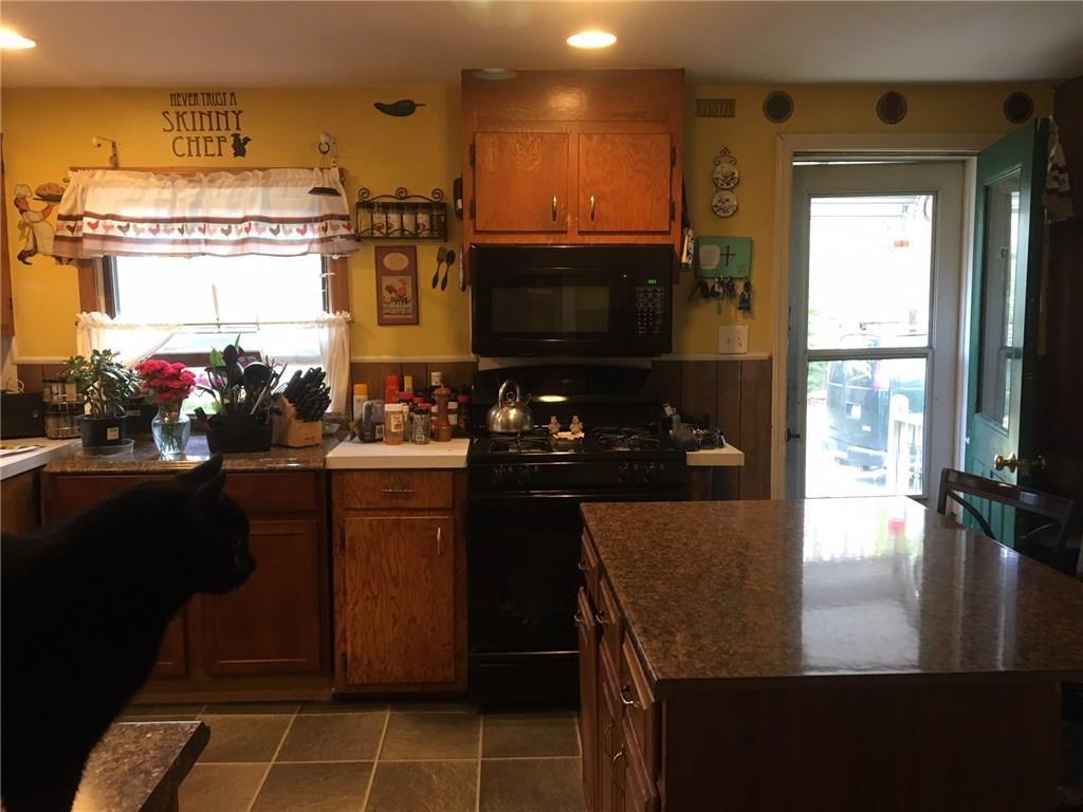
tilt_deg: -6.8
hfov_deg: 61.7
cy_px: 406
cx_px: 542
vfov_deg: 48.2
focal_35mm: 29
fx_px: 907
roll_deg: -0.6
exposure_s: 1/30
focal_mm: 4.15
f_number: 2.2
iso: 100
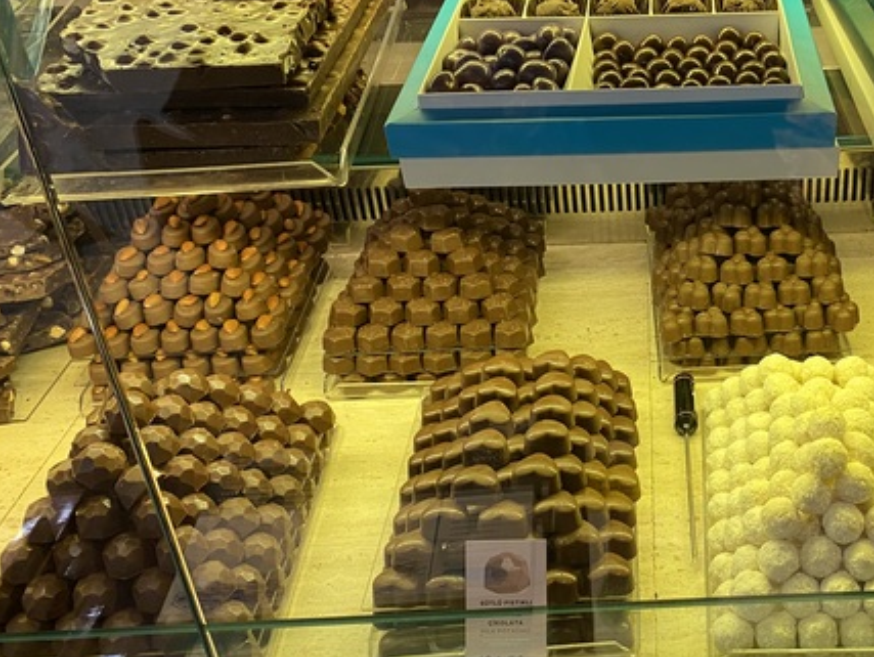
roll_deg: +3.8
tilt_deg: -33.4
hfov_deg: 42.9
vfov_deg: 34.4
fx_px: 1061
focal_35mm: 42
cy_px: 330
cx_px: 688
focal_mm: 4.25
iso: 100
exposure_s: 1/50
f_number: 1.8
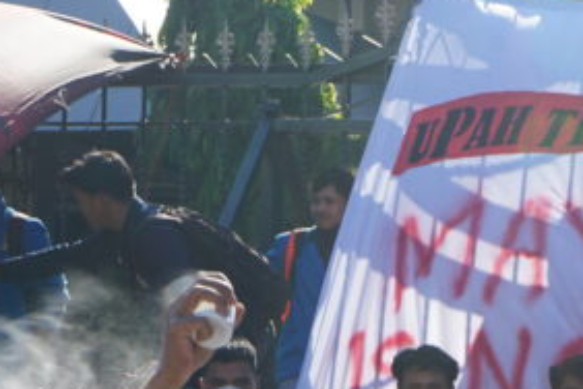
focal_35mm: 189
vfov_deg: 7.2
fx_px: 3061
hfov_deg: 10.8
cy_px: 493
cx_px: 500
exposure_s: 1/100
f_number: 10
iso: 100
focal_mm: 52
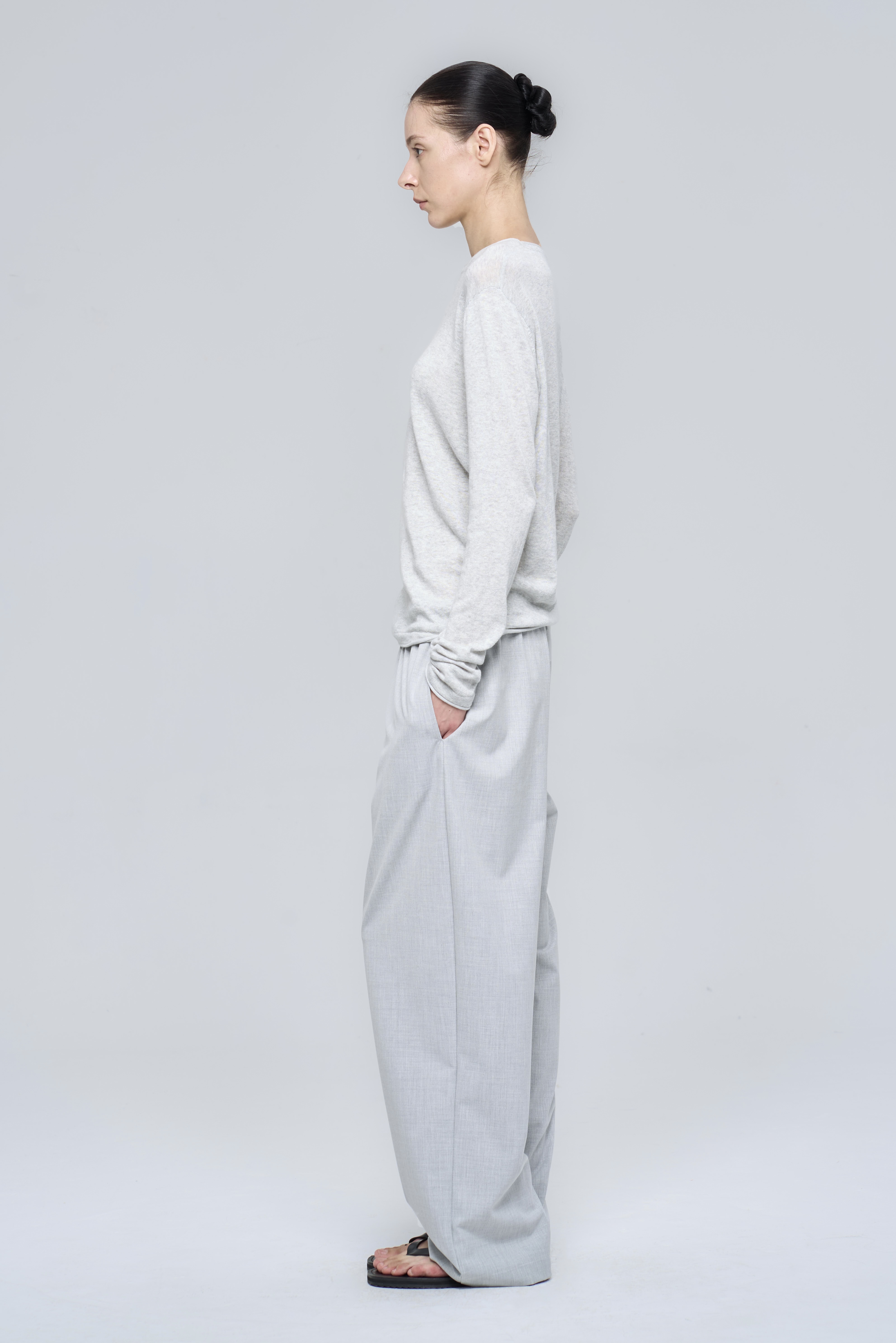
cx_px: 448
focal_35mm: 85
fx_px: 3173
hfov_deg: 16.1
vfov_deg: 23.9
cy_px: 672
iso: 200
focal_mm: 85
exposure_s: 1/125
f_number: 8
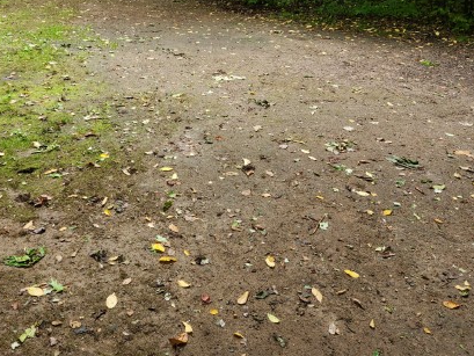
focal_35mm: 36
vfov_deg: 38.8
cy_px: 96
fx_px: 493
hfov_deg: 50.4
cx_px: 155
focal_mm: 5.4
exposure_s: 1/120
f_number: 1.8
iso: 160
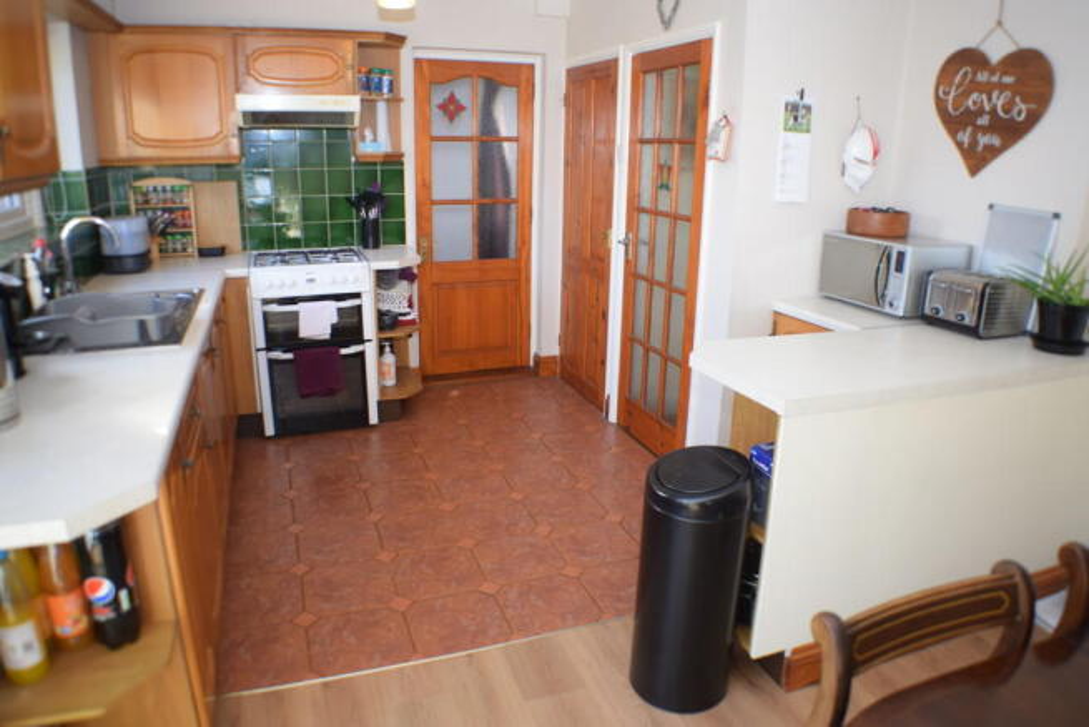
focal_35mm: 32
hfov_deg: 59.5
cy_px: 364
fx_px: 953
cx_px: 544
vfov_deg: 41.7
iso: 400
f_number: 4.5
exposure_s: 1/80
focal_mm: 21
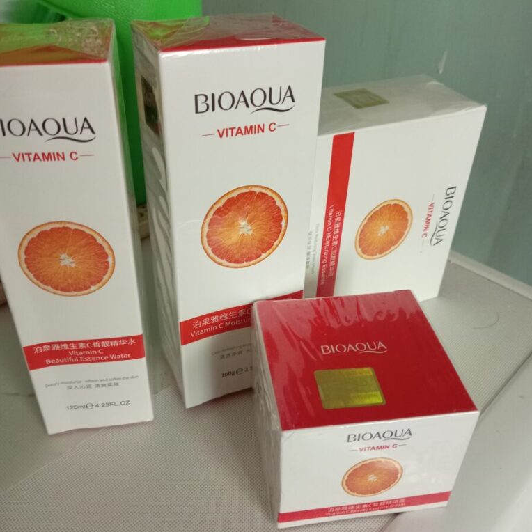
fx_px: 556
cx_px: 266
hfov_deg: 51.1
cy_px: 268
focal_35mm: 32
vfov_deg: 51.1
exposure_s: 1/16.7
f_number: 1.8
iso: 1736
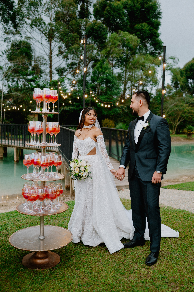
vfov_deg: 54.4
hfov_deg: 37.9
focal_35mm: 35
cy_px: 146
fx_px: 283
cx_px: 97
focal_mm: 35
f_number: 2.5
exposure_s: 1/160
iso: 400
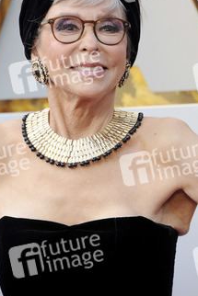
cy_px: 119
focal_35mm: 373
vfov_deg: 5.5
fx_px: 3074
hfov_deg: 3.7
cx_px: 83
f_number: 7.1
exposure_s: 1/250
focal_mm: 300
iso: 1000
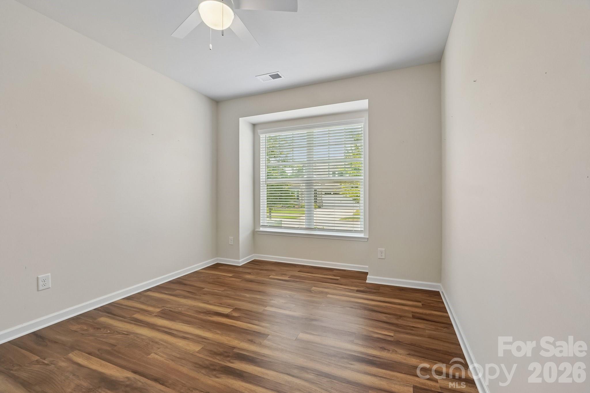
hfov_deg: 100.4
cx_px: 295
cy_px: 196
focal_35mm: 15
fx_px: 246
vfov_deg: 77.3
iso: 400
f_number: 8
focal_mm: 10
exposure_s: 1/30
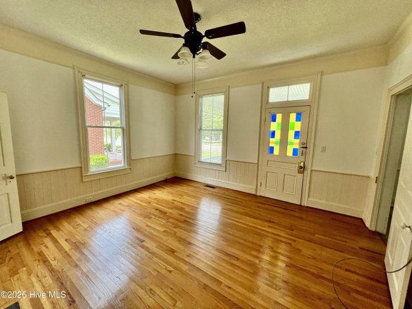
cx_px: 206
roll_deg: -2.7
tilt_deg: -9.0
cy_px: 154
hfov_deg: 106.1
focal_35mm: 13
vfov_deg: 90.0
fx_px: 155
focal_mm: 1.57
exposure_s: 1/99
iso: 80
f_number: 1.8
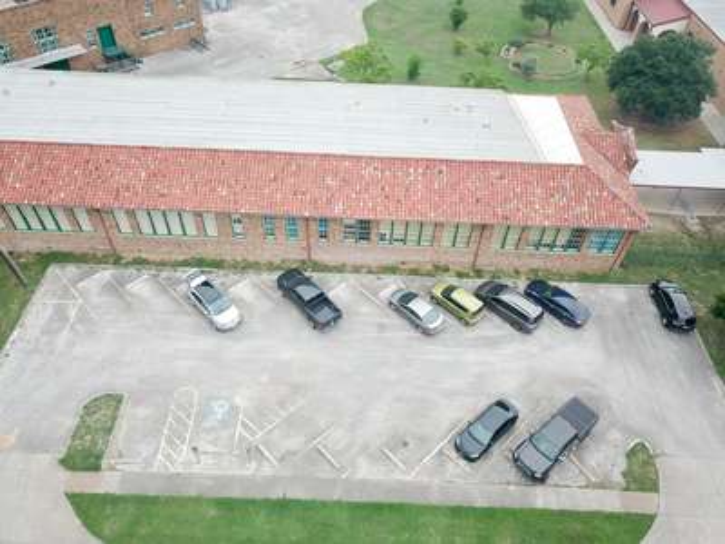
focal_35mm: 26
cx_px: 362
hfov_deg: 67.3
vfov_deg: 53.1
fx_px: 545
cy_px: 272
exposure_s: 1/268
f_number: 2.2
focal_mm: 4.73
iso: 100
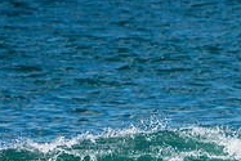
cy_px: 182
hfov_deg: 1.1
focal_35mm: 1859
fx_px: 12454
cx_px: 276
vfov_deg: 0.7
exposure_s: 1/2000
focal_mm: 400
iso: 360
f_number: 5.6
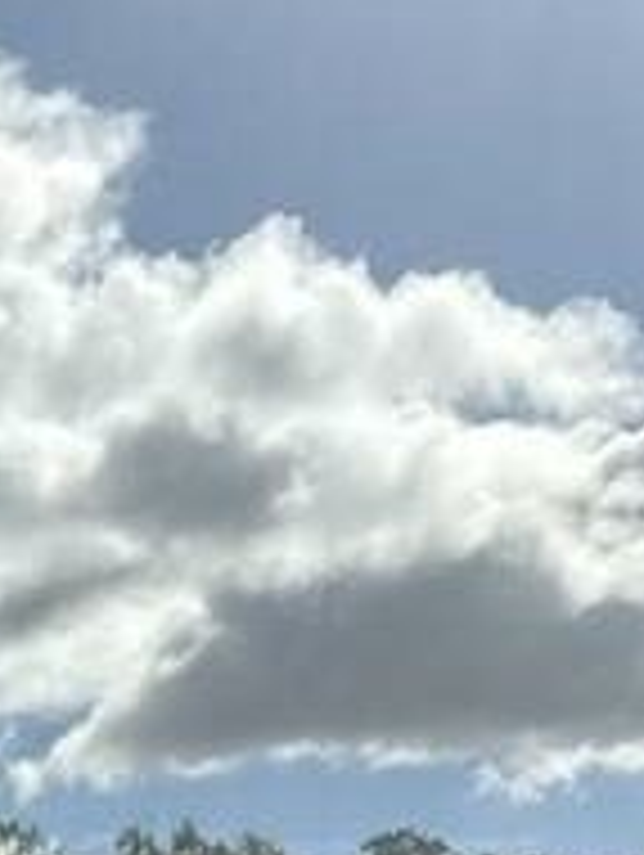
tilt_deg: -10.5
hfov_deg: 11.7
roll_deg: +0.6
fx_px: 2797
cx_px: -653
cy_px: 1818
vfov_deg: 14.0
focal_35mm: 113
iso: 80
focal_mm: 6.86
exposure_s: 1/8197
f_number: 1.78
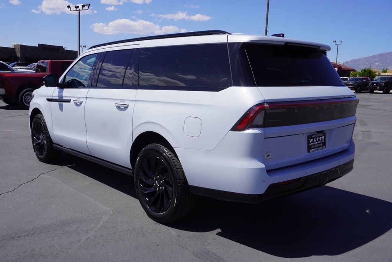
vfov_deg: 40.0
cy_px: 131
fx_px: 360
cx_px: 196
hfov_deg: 57.2
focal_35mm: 33
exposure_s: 1/250
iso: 100
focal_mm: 22
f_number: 10
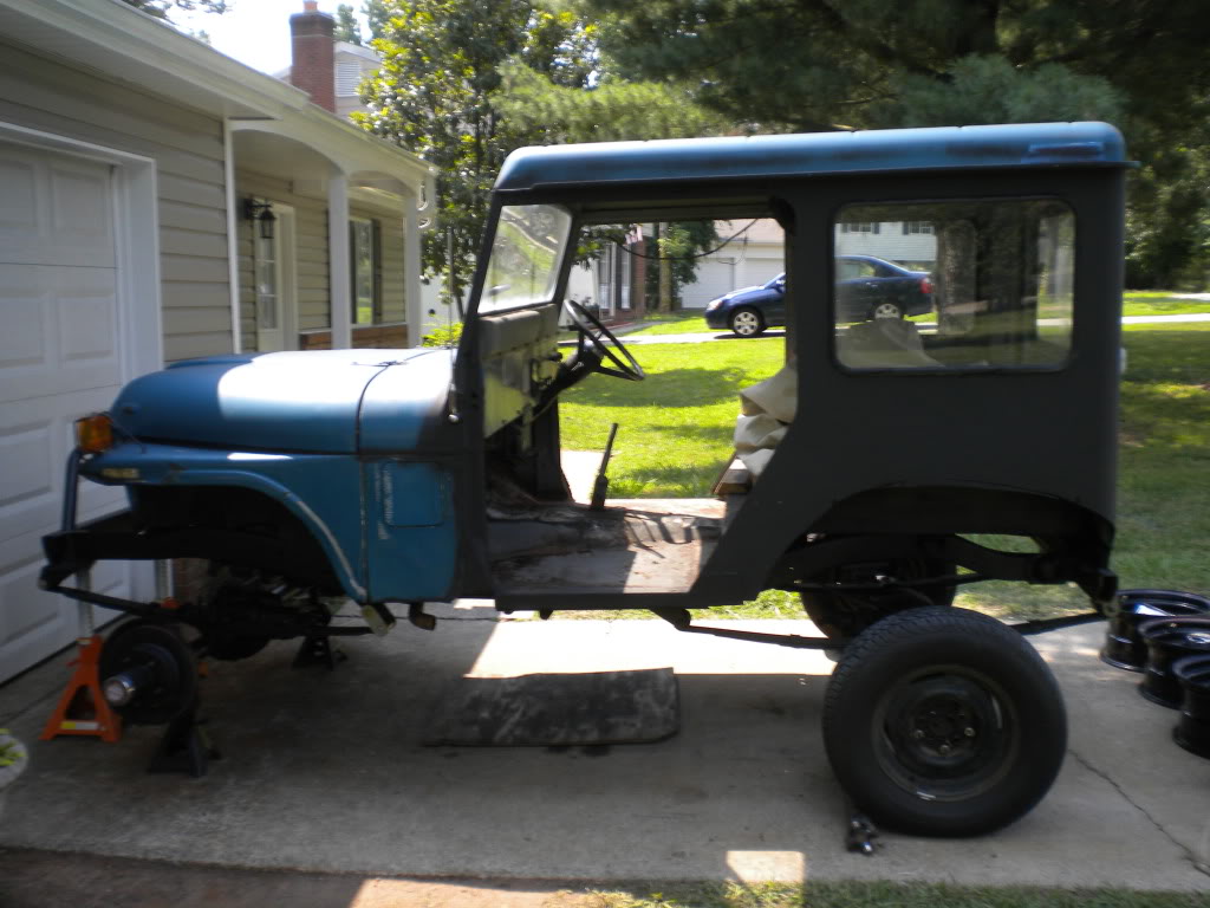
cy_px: 454
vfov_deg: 40.7
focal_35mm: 35
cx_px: 605
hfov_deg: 52.6
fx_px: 1223
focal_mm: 6.3
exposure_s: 1/167
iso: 80
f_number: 4.6
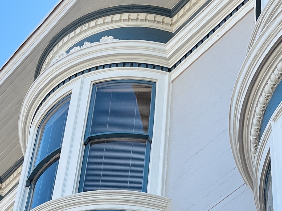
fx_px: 806
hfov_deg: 19.8
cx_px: 141
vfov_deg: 14.3
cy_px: 278
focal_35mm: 99
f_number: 1.6
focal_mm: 5.1
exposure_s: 1/1129
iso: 50
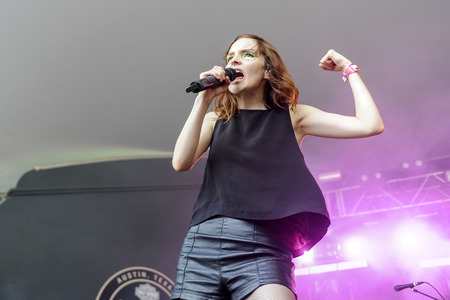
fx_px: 437
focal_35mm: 35
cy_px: 150
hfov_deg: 54.4
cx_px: 225
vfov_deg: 37.9
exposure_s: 1/500
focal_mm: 35
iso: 1000
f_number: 2.8
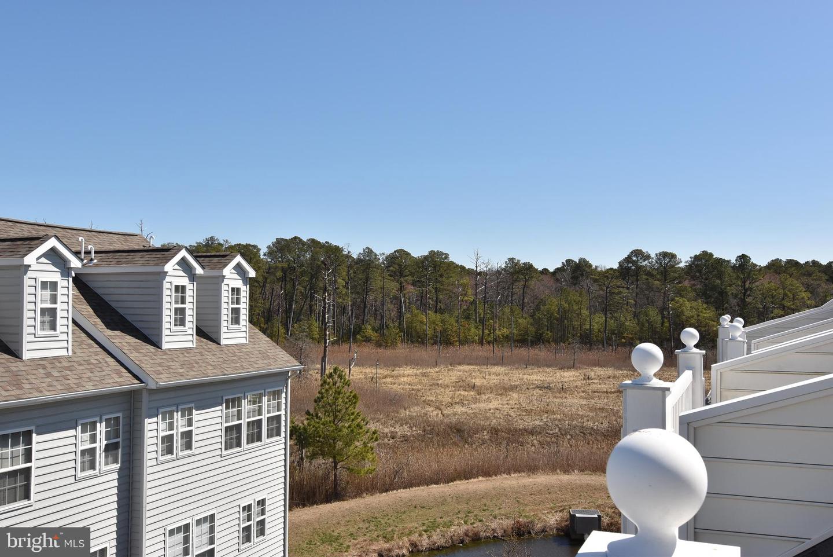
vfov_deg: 38.4
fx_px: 799
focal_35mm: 34
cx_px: 416
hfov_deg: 55.1
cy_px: 278
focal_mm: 23
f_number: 13
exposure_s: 1/640
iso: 400
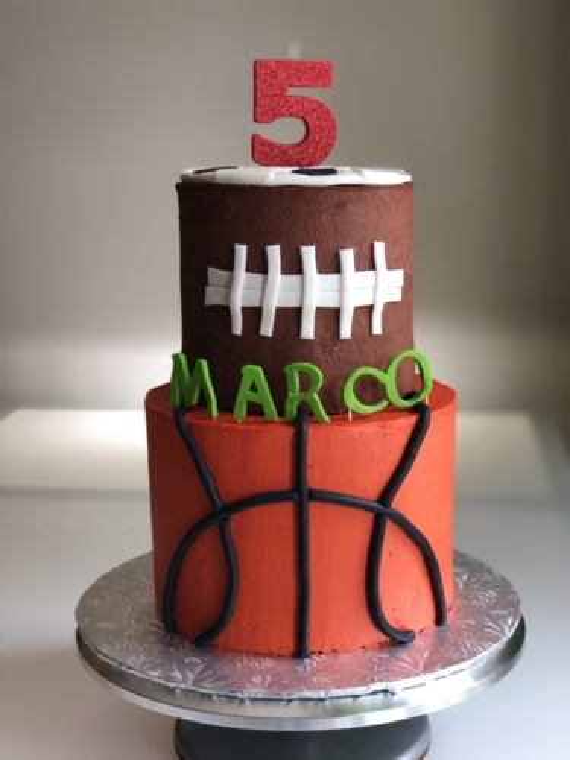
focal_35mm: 57
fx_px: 1251
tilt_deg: -10.5
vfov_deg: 33.8
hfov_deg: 25.7
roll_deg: +1.6
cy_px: 380
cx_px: 285
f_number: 2.8
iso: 125
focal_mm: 6.6
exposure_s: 1/60
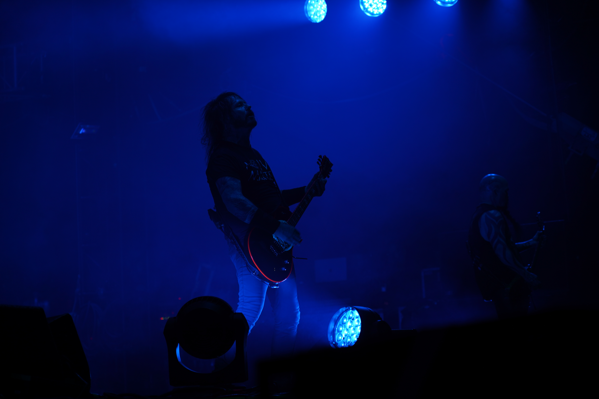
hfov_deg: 19.5
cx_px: 300
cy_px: 200
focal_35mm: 105
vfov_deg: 13.0
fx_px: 1747
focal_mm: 105
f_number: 4
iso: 125
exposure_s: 1/125
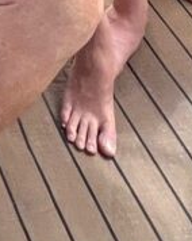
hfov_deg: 13.0
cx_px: -209
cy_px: -531
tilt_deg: -6.1
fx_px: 712
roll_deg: +0.0
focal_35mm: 100
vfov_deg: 10.6
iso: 32
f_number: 1.8
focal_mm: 1.57
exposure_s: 1/747
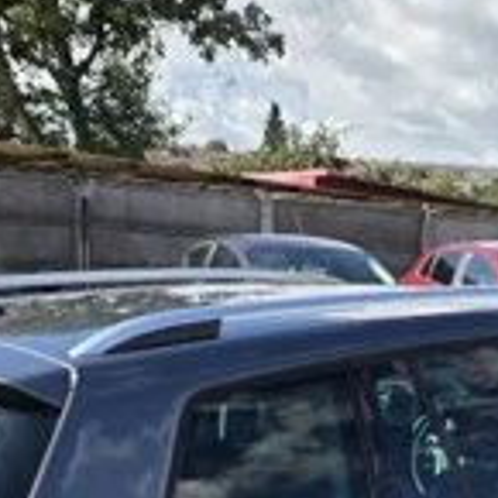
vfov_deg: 19.5
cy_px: 587
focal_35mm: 84
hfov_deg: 20.2
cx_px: 460
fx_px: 1367
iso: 12
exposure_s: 1/435
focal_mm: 6.3
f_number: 1.7
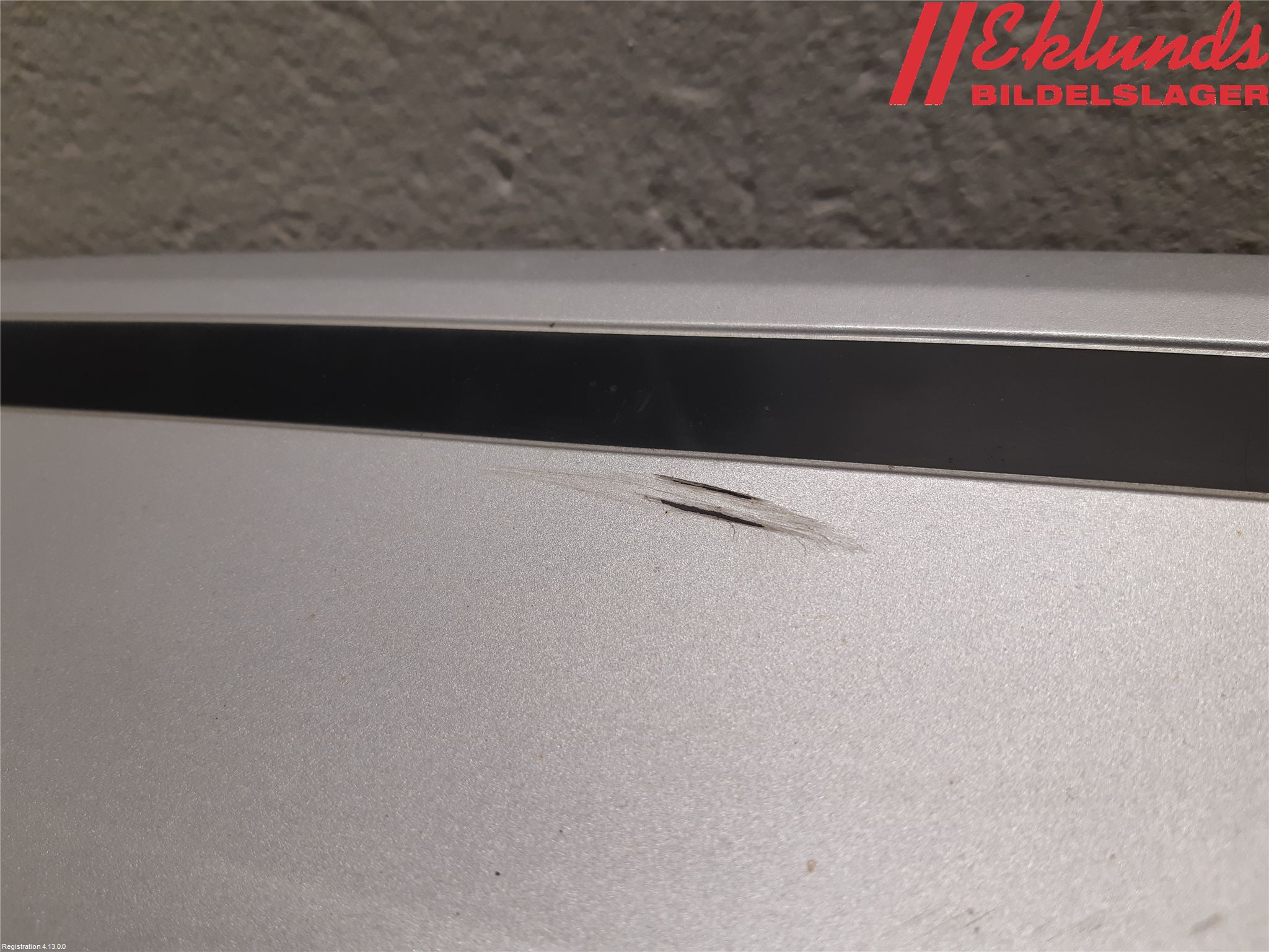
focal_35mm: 26
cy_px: 476
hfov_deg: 67.3
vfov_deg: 53.1
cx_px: 634
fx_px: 953
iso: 50
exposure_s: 1/50
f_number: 1.7
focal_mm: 3.93
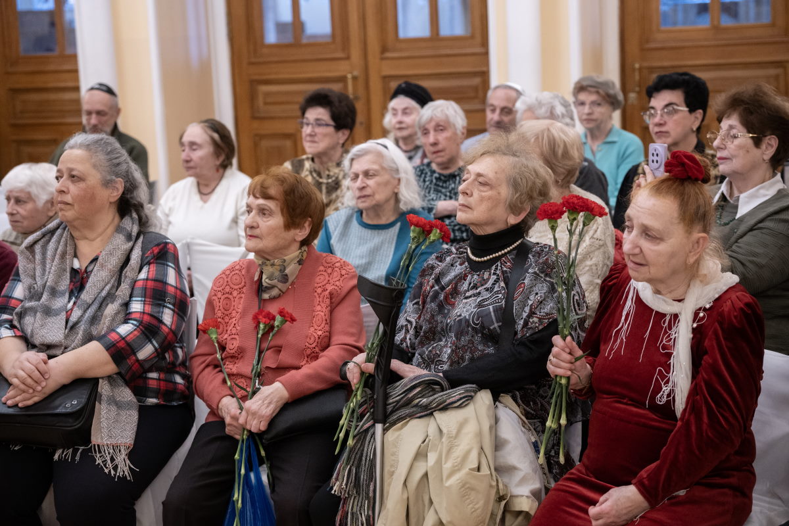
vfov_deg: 22.6
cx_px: 394
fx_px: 1315
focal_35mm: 60
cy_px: 263
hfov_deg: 33.4
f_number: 4
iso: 1400
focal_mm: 60
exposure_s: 1/80
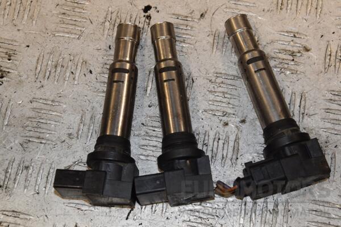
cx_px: 170
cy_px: 114
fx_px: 710
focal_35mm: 75
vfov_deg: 18.2
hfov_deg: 27.0
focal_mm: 50
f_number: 10
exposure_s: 1/200
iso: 800
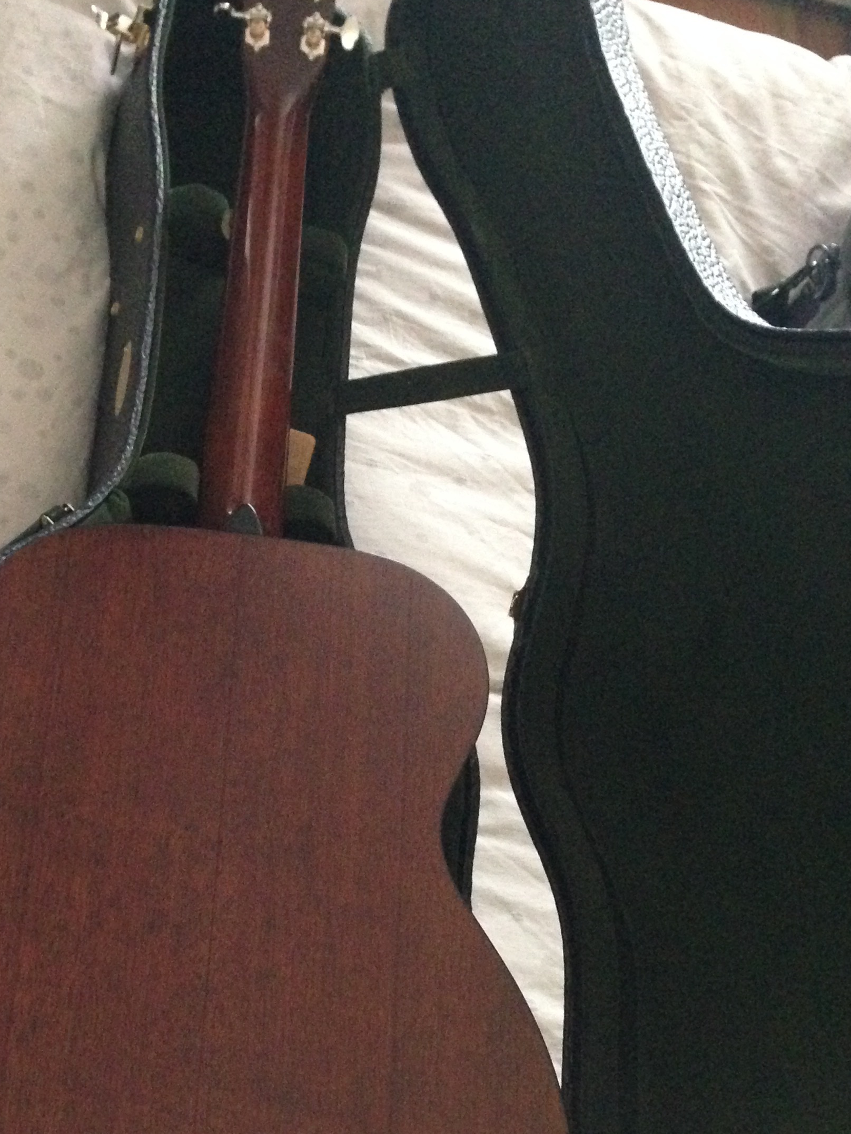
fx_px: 1639
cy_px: 704
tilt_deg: -56.7
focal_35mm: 50
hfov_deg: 29.0
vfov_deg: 38.0
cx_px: 342
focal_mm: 4.12
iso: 640
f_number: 2.4
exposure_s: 1/15
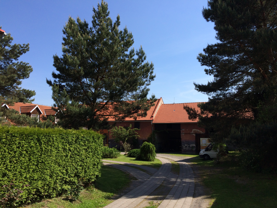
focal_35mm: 30
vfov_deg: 46.8
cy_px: 104
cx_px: 138
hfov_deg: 60.0
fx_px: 240
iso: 32
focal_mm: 4.12
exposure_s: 1/1580
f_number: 2.2
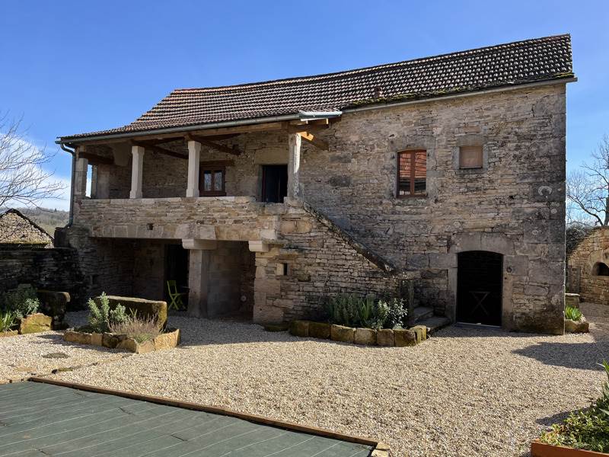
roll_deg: -2.2
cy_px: 228
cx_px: 304
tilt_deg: +1.8
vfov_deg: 53.1
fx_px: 457
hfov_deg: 67.3
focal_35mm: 26
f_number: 1.6
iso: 50
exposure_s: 1/1536
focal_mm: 5.1
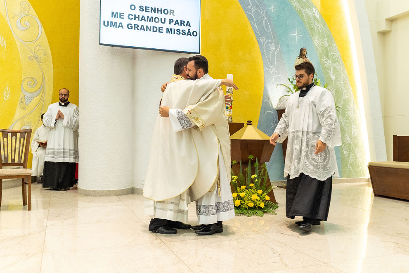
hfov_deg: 60.3
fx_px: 352
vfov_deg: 42.3
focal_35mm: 31
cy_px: 137
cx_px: 210
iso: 1600
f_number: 3.2
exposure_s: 1/200
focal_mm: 20
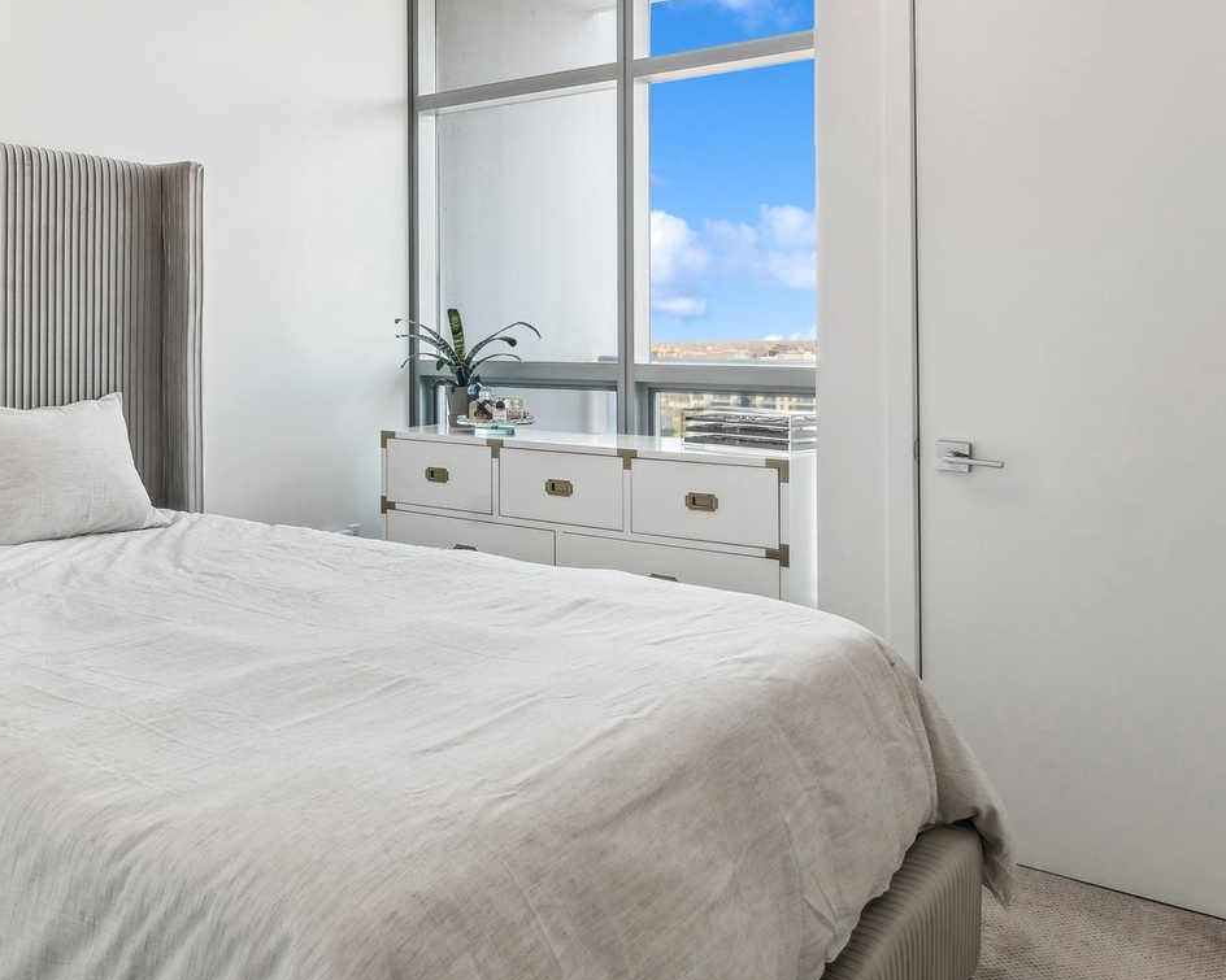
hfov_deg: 56.5
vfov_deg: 49.3
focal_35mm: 29
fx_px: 1052
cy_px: 348
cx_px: 262
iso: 200
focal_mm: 12
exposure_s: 1/15
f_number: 8
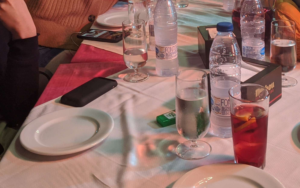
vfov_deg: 21.8
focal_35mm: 58
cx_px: 181
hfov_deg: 35.0
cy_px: 17
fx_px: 474
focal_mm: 4.44
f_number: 1.8
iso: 282
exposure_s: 1/59.9
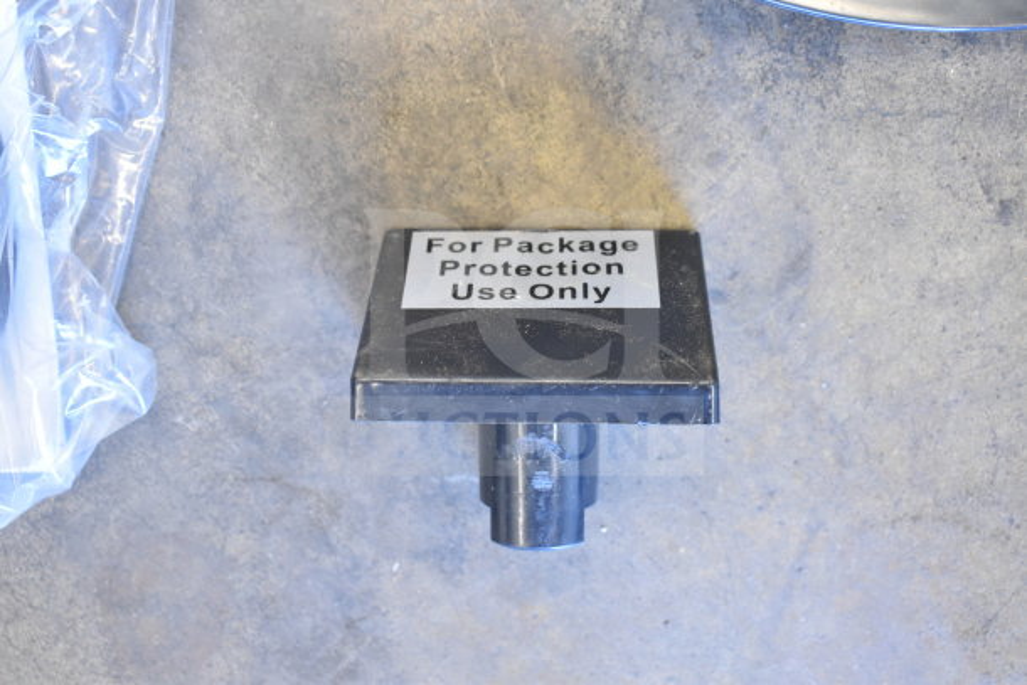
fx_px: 1284
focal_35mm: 45
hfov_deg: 43.6
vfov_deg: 29.9
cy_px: 342
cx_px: 514
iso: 1400
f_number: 4.2
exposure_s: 1/50
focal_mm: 30
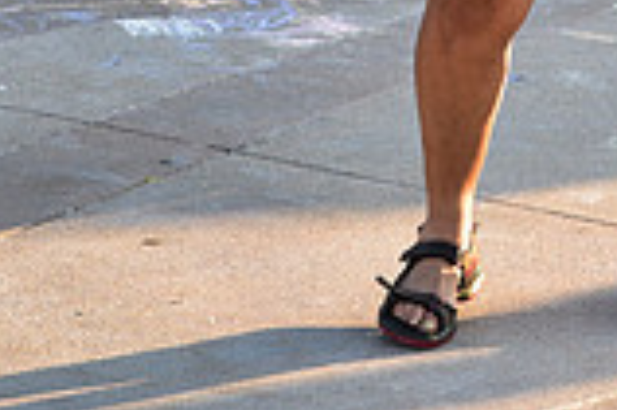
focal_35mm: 257
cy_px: -338
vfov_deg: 5.3
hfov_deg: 8.0
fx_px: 4400
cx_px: 715
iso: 200
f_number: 5.6
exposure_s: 1/125
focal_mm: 70
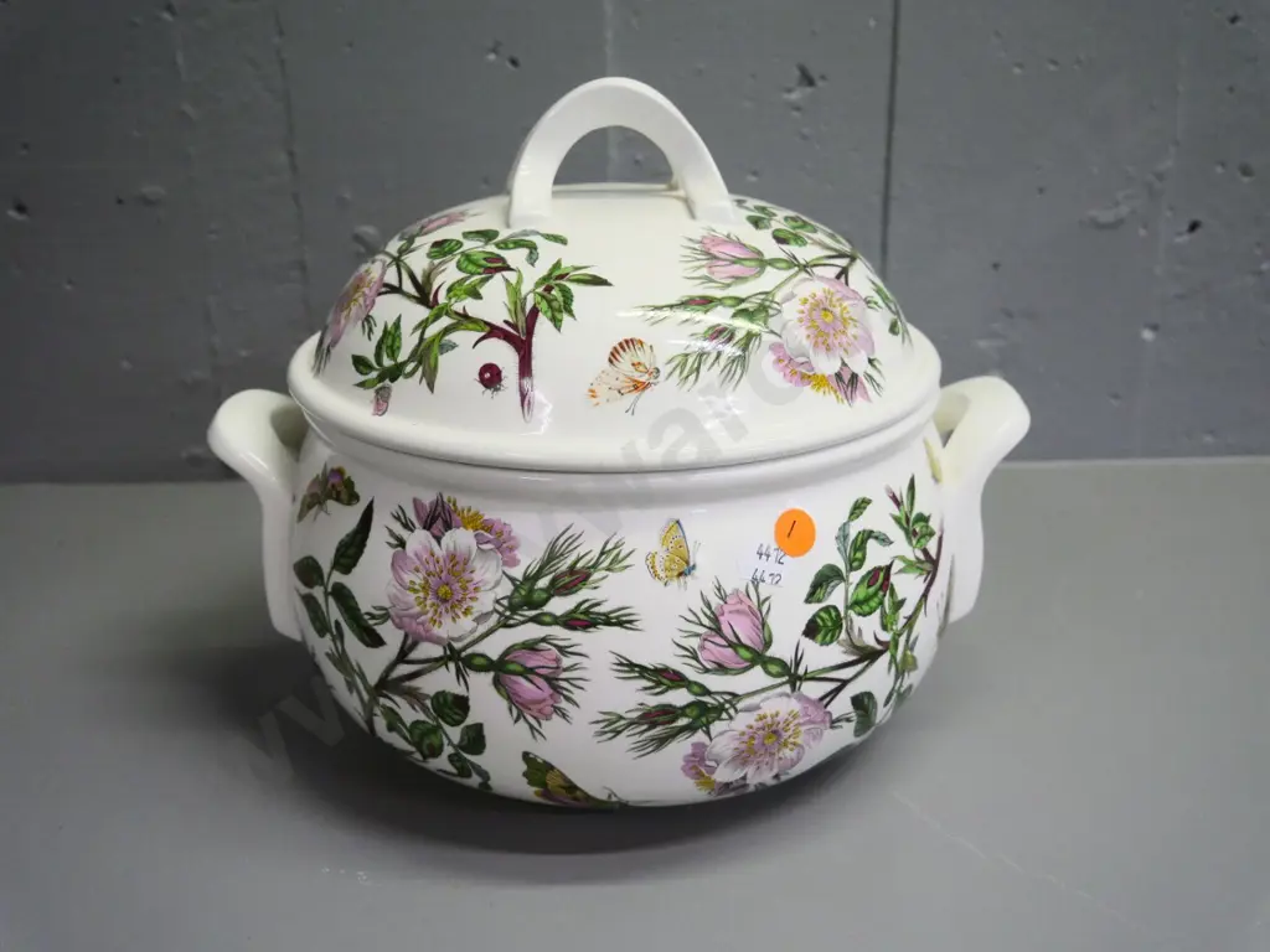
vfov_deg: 39.7
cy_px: 476
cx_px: 635
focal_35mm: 36
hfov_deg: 51.4
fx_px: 1321
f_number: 3.9
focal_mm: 18
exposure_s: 1/320
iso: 3200
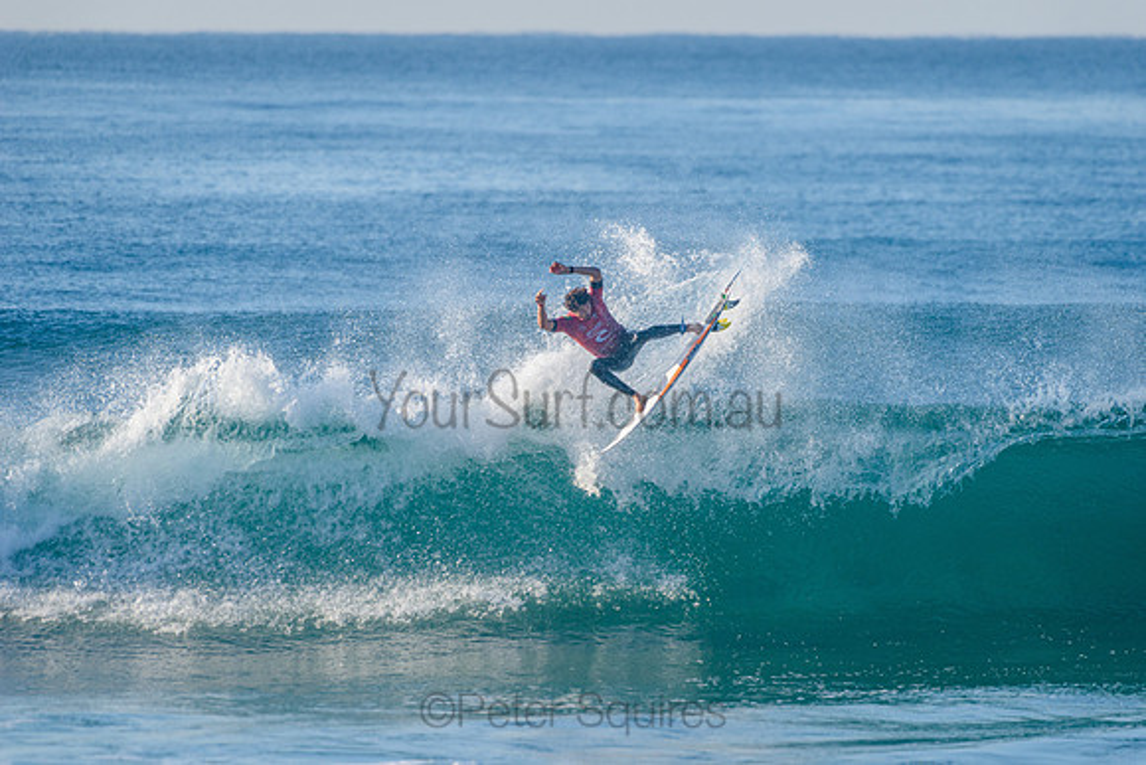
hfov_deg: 4.1
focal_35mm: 500
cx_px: 573
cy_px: 382
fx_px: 15926
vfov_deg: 2.8
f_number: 5.6
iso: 500
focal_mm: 500
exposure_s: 1/2000
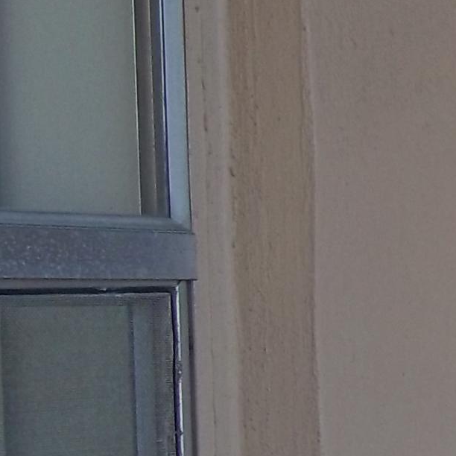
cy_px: 405
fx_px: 2325
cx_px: 1009
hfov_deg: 10.1
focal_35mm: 156
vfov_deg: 11.1
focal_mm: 6.5
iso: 80
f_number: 3.1
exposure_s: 1/320
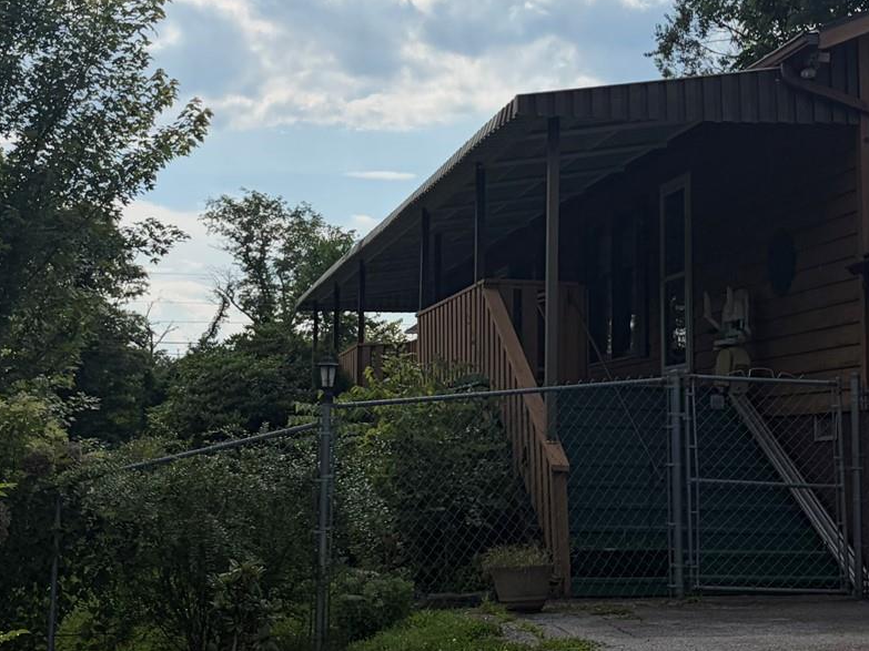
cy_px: 174
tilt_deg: +10.4
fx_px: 1707
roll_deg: -1.8
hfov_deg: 28.5
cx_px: 365
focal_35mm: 68
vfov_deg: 21.5
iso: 50
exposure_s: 1/10101
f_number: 1.6
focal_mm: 5.96
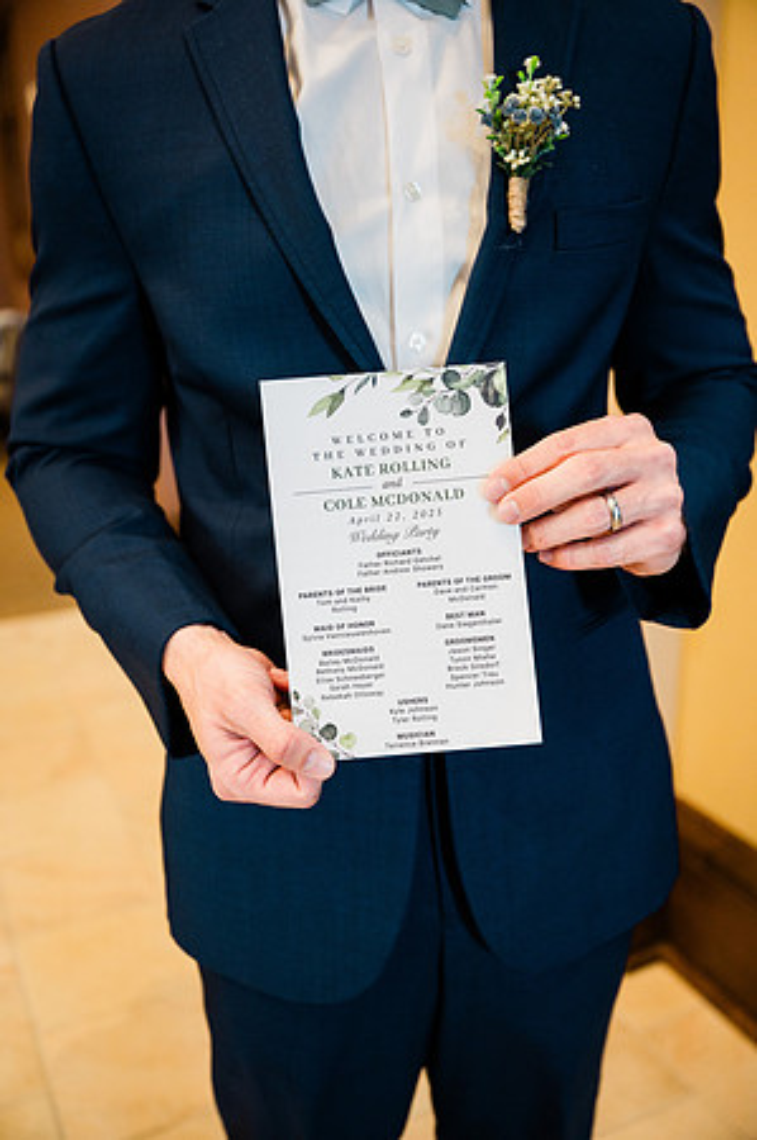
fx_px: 1106
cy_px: 570
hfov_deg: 37.8
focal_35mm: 35
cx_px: 378
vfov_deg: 54.5
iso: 1000
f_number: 3.2
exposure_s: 1/250
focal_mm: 35
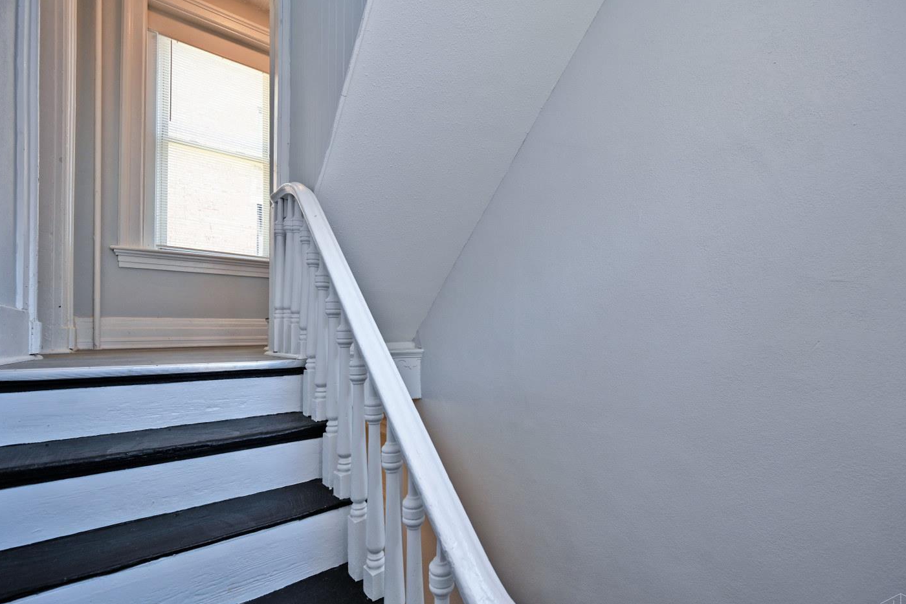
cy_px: 321
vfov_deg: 77.2
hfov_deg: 100.4
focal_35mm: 15
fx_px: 377
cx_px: 461
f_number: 4.5
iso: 200
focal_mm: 14
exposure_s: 1/80
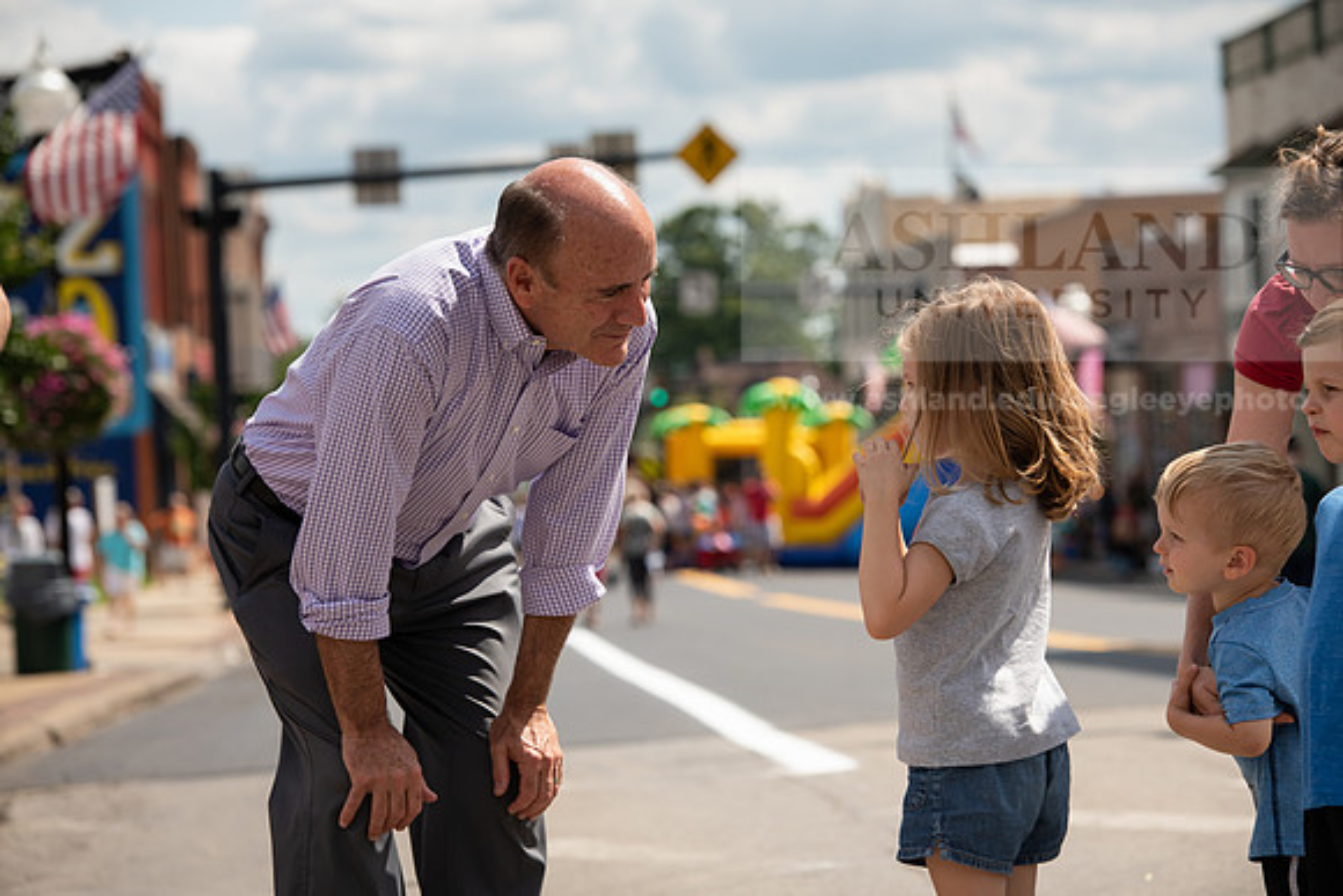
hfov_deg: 15.8
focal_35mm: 130
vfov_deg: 10.6
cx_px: 672
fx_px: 4851
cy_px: 448
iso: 200
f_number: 6.3
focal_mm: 130
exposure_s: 1/640
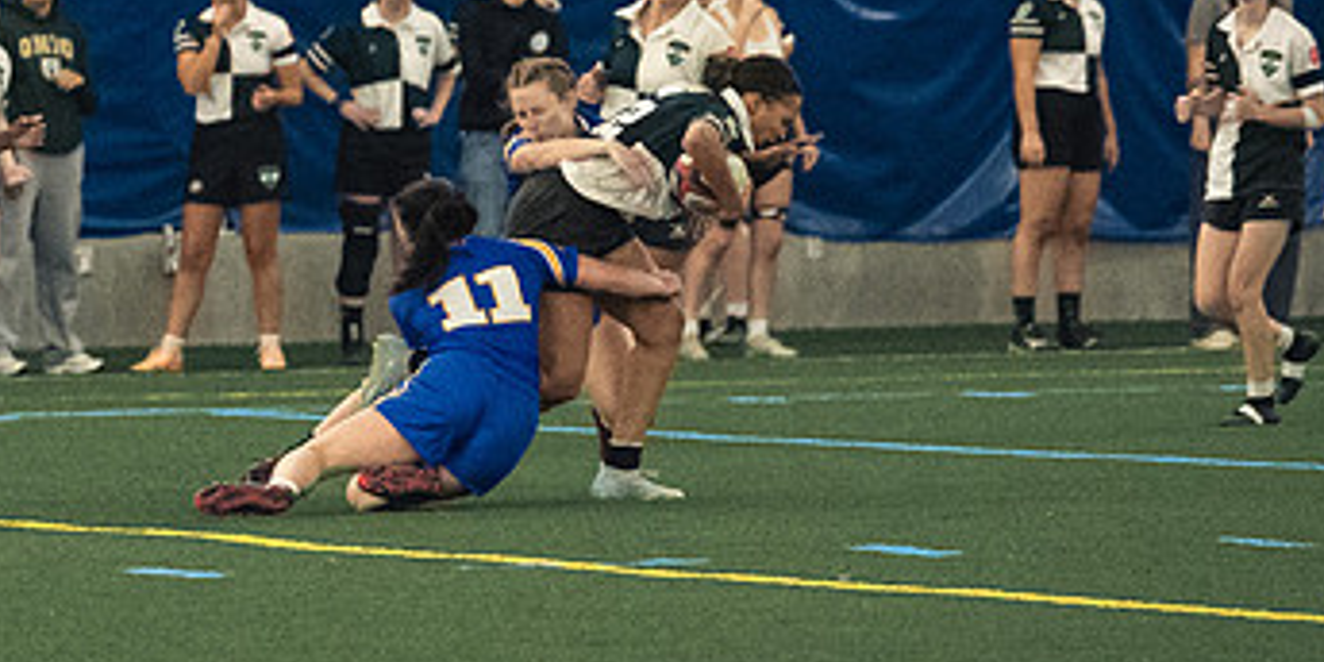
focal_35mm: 513
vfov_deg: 2.2
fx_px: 17550
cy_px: 887
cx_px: 427
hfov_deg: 4.3
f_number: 2.8
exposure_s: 1/500
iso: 8000
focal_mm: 120
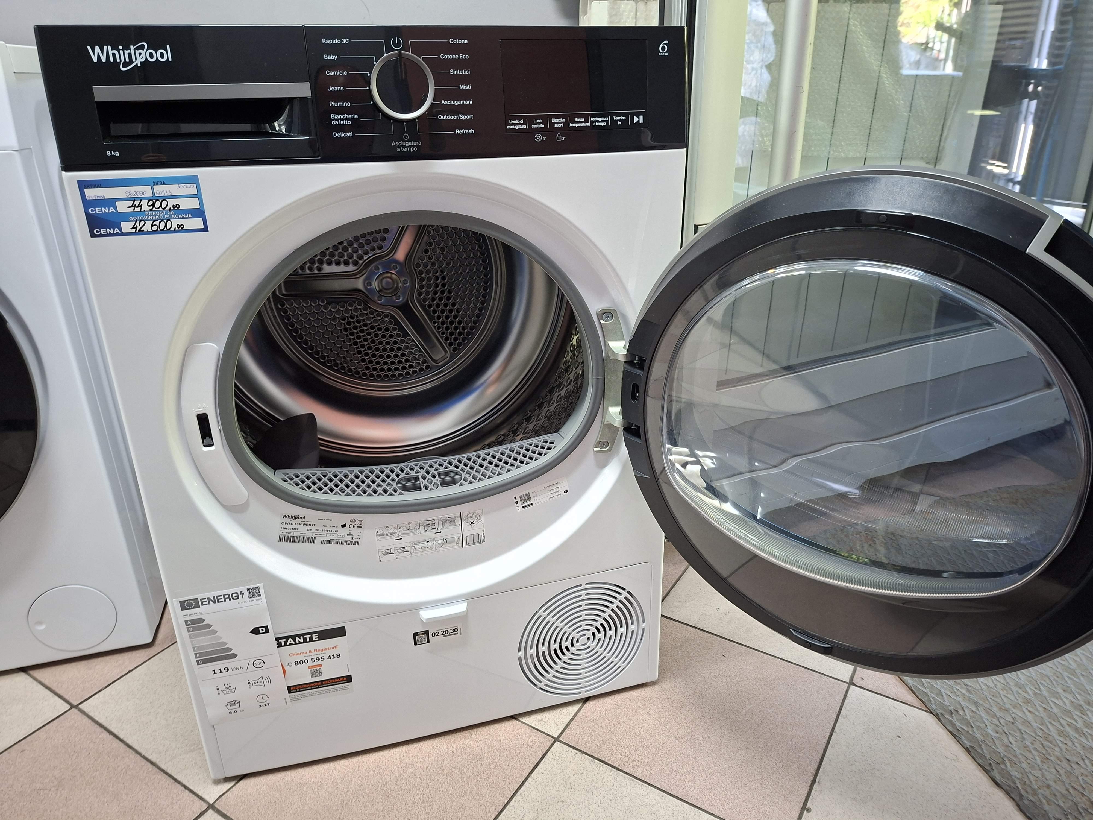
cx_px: 546
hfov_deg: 73.9
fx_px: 726
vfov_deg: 58.9
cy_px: 410
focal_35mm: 23
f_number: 1.8
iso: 400
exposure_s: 1/33
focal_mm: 5.54
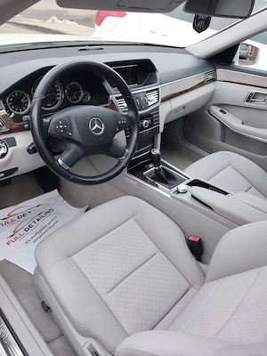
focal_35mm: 24
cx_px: 134
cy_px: 178
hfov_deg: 56.8
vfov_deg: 71.6
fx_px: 247
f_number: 1.6
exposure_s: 1/245
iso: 50
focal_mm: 5.84
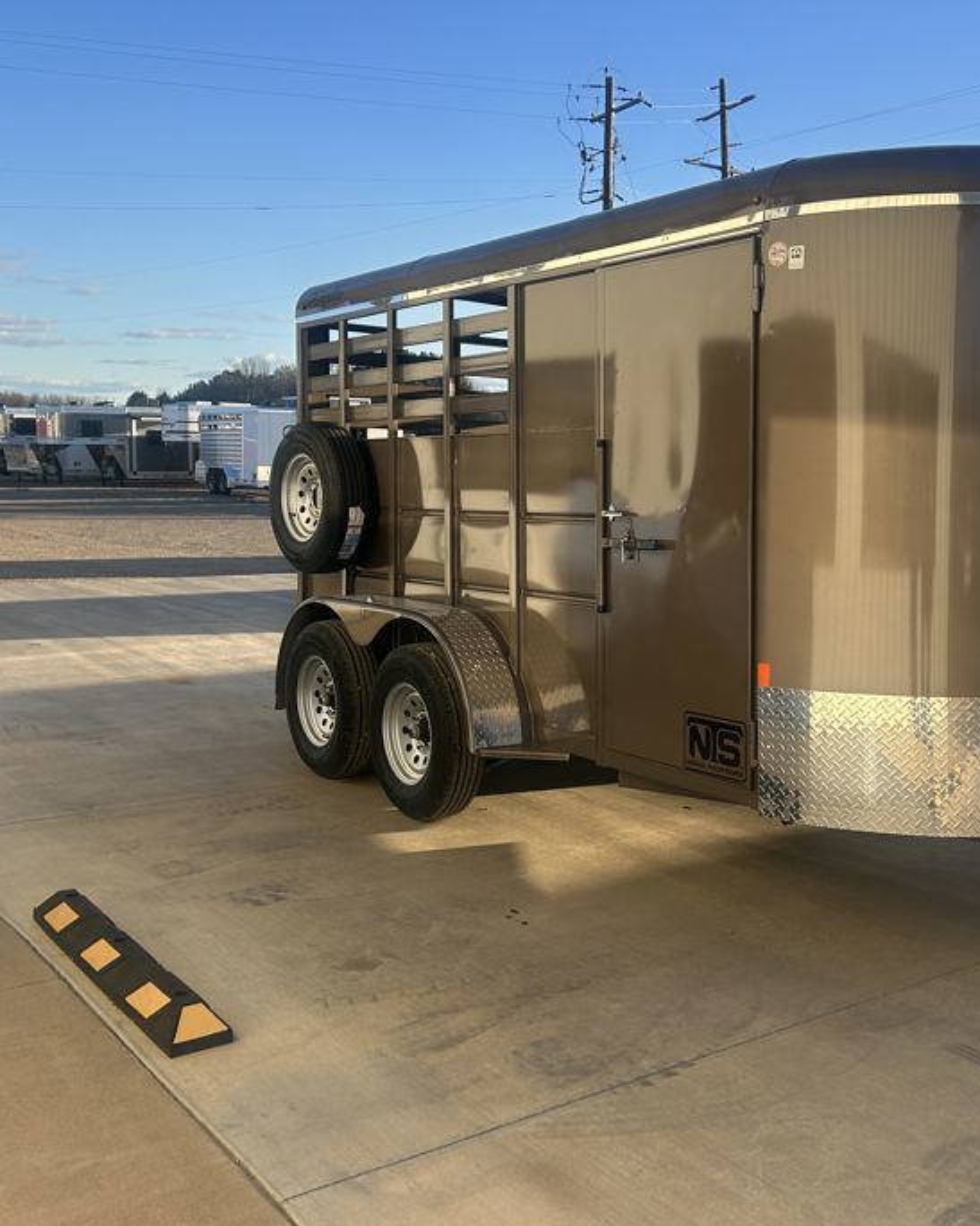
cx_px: 645
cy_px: 572
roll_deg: +0.0
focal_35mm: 38
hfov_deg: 38.7
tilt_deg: -4.0
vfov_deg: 47.9
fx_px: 1378
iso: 50
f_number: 1.5
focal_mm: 5.7
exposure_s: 1/1621
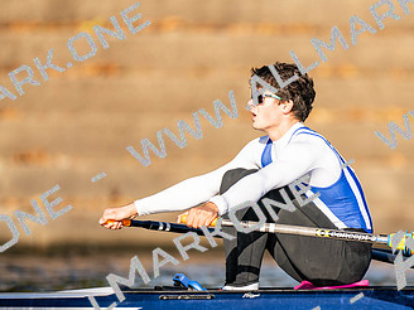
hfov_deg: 1.9
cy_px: 171
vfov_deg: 1.5
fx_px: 12223
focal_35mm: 1022
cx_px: 283
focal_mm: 600
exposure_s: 1/2500
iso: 220
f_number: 4
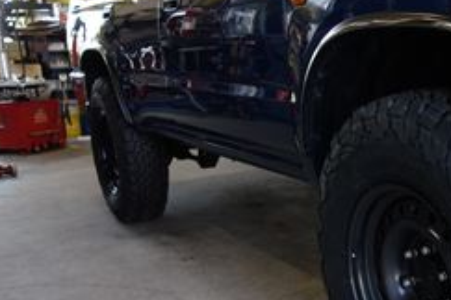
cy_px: 203
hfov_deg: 36.1
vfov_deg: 25.4
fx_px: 664
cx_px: 367
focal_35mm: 53
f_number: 1.8
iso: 400
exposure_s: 1/250
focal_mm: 10.4
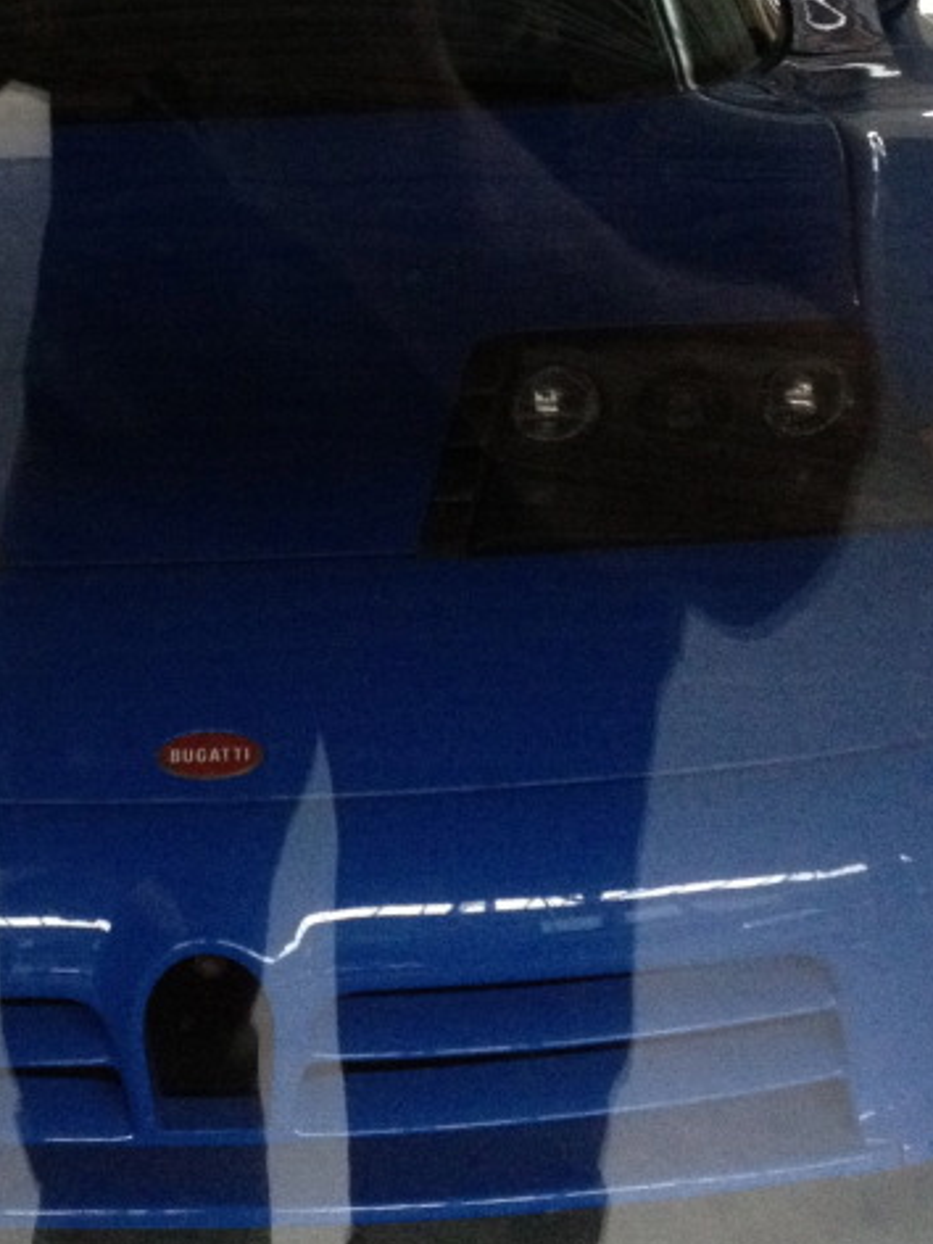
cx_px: 206
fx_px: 2731
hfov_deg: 19.2
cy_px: 353
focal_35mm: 76
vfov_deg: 25.4
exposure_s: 1/20
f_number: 2.4
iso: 400
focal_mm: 4.3
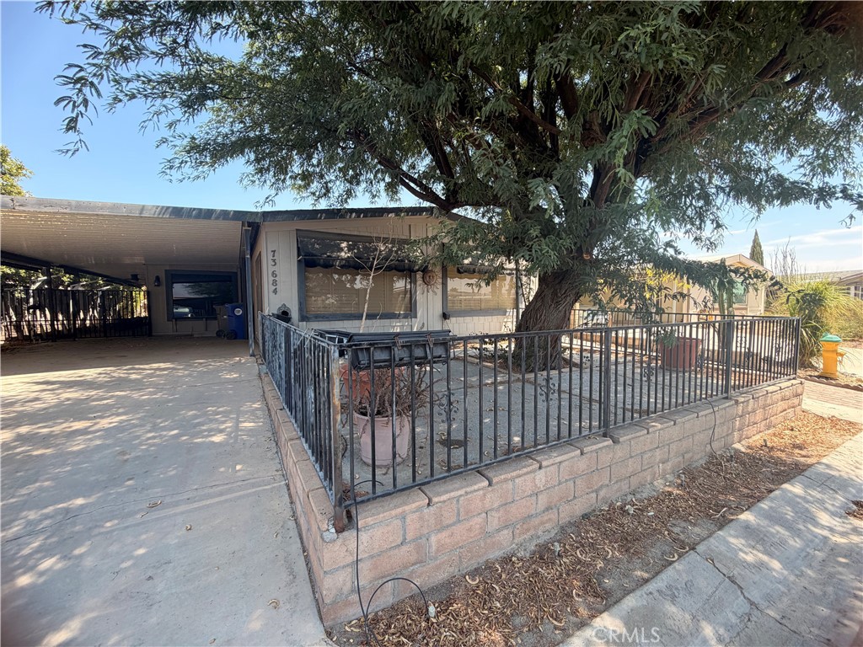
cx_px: 432
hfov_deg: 102.1
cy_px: 324
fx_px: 349
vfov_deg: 85.7
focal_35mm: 14
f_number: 2.2
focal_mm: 2.22
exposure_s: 1/393
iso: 50
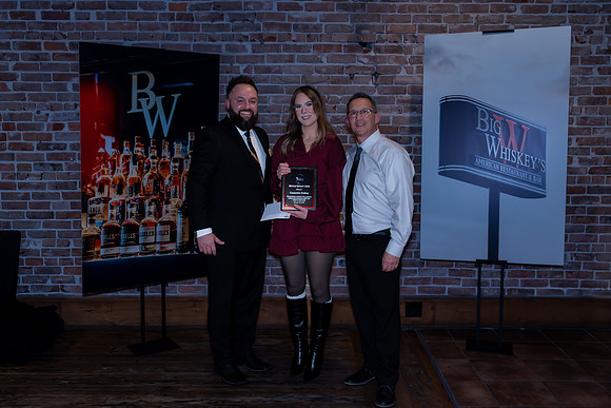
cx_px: 306
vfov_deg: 36.9
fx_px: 611
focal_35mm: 36
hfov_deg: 53.1
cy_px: 204
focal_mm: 36
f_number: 5
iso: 6400
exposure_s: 1/320
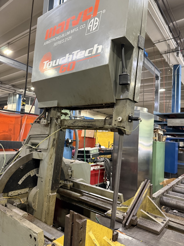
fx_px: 170
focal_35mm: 24
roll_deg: -3.9
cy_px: 123
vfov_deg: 71.6
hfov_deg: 56.8
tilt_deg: +4.6
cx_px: 92
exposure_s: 1/60
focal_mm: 6.76
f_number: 1.78
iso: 500
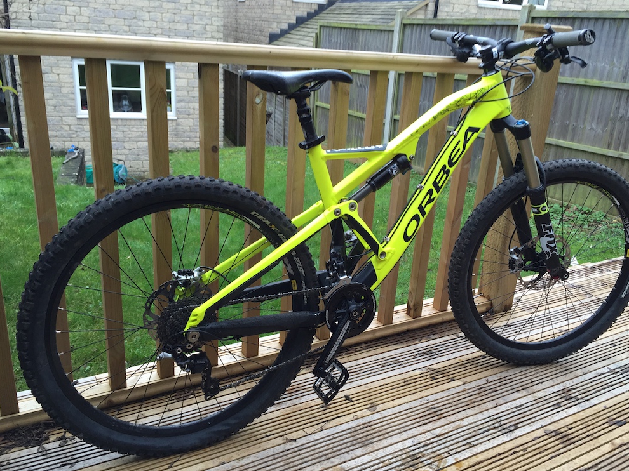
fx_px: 545
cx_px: 323
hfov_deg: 60.0
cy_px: 233
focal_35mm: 30
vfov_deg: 46.8
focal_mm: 4.15
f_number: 2.2
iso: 50
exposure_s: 1/100
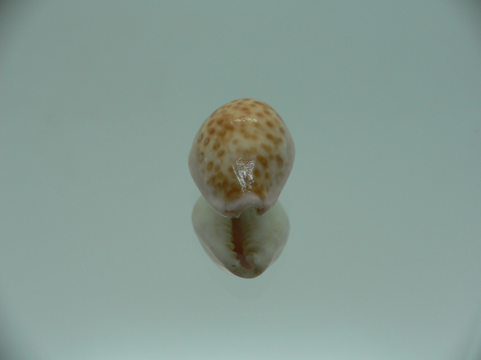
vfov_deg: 40.7
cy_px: 180
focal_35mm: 35
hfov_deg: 52.6
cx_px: 240
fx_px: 486
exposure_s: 1/60
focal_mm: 4.6
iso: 80
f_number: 2.8
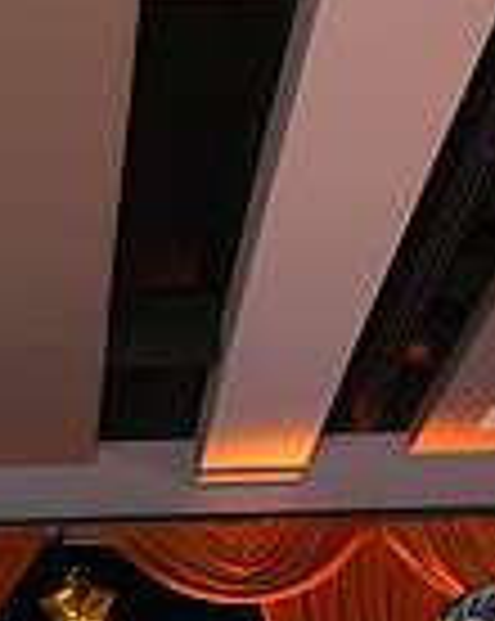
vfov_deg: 12.7
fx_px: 2606
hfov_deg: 10.8
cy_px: 1004
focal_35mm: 142
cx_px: 142
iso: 4000
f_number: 6.3
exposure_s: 1/250
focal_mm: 36
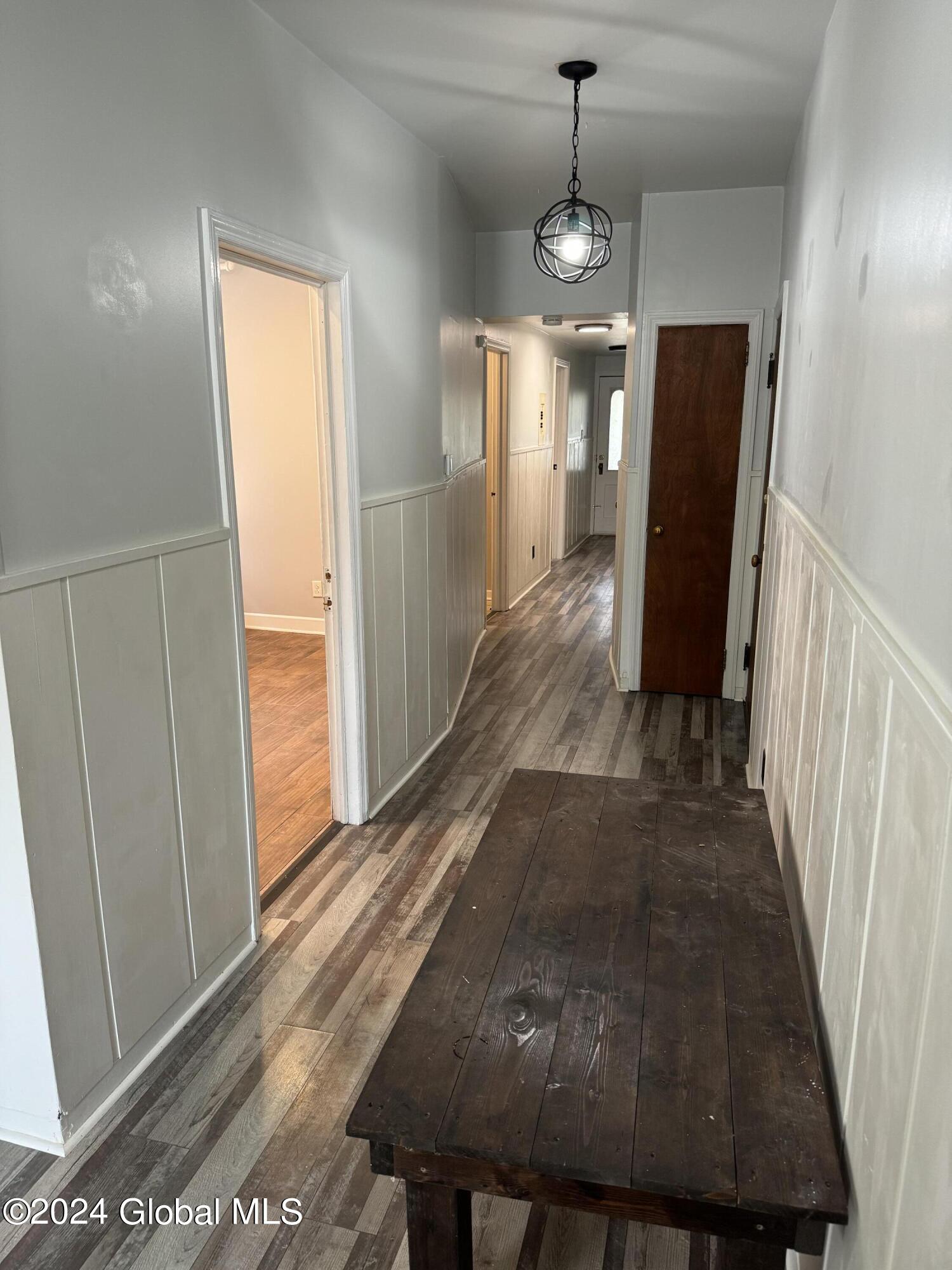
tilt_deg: -14.7
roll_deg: +0.3
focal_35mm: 24
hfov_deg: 56.8
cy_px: 635
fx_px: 880
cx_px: 476
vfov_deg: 71.6
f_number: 1.78
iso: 200
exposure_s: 1/60
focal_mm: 6.76
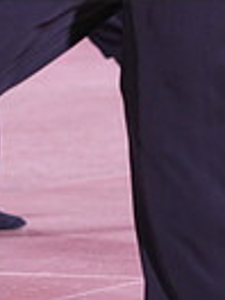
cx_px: 53
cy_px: -73
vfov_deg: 2.6
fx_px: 6578
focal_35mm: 759
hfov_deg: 2.0
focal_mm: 179
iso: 2000
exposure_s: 1/250
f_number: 4.5
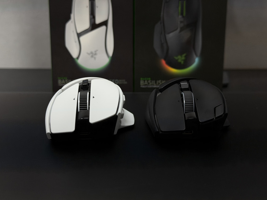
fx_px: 370
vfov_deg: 30.3
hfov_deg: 39.7
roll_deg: +0.2
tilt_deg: -11.1
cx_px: 134
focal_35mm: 48
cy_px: 100
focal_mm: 6.76
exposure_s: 1/60
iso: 50
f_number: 1.78
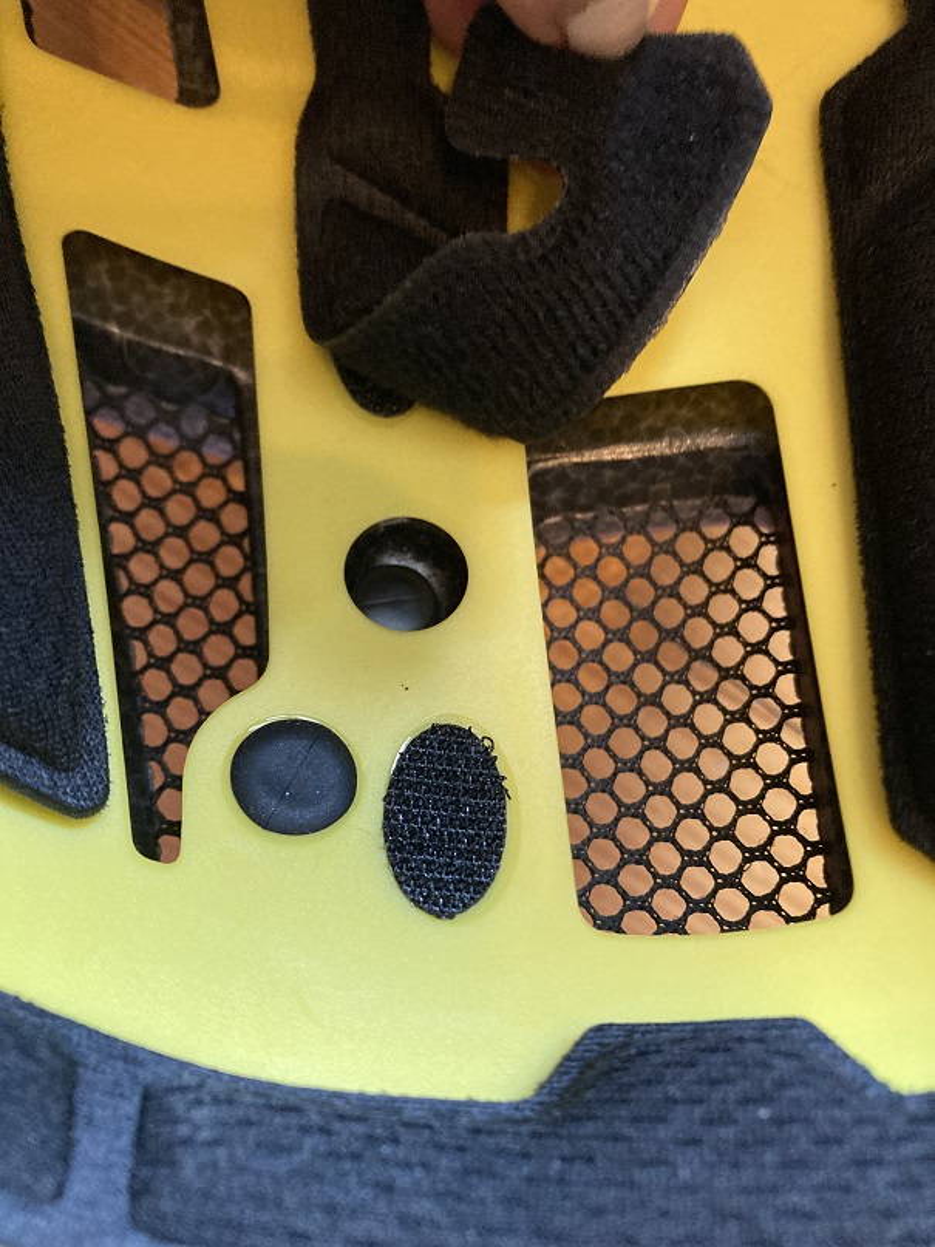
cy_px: 624
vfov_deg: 63.5
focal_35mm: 28
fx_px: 1009
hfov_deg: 49.7
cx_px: 468
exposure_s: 1/52
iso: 320
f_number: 1.8
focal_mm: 3.99
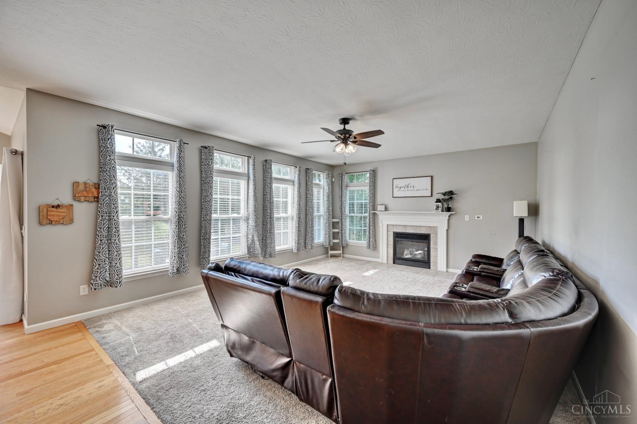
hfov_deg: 104.3
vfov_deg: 81.1
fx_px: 248
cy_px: 212
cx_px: 318
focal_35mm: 14
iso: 400
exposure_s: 1/15
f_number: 8
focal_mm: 14
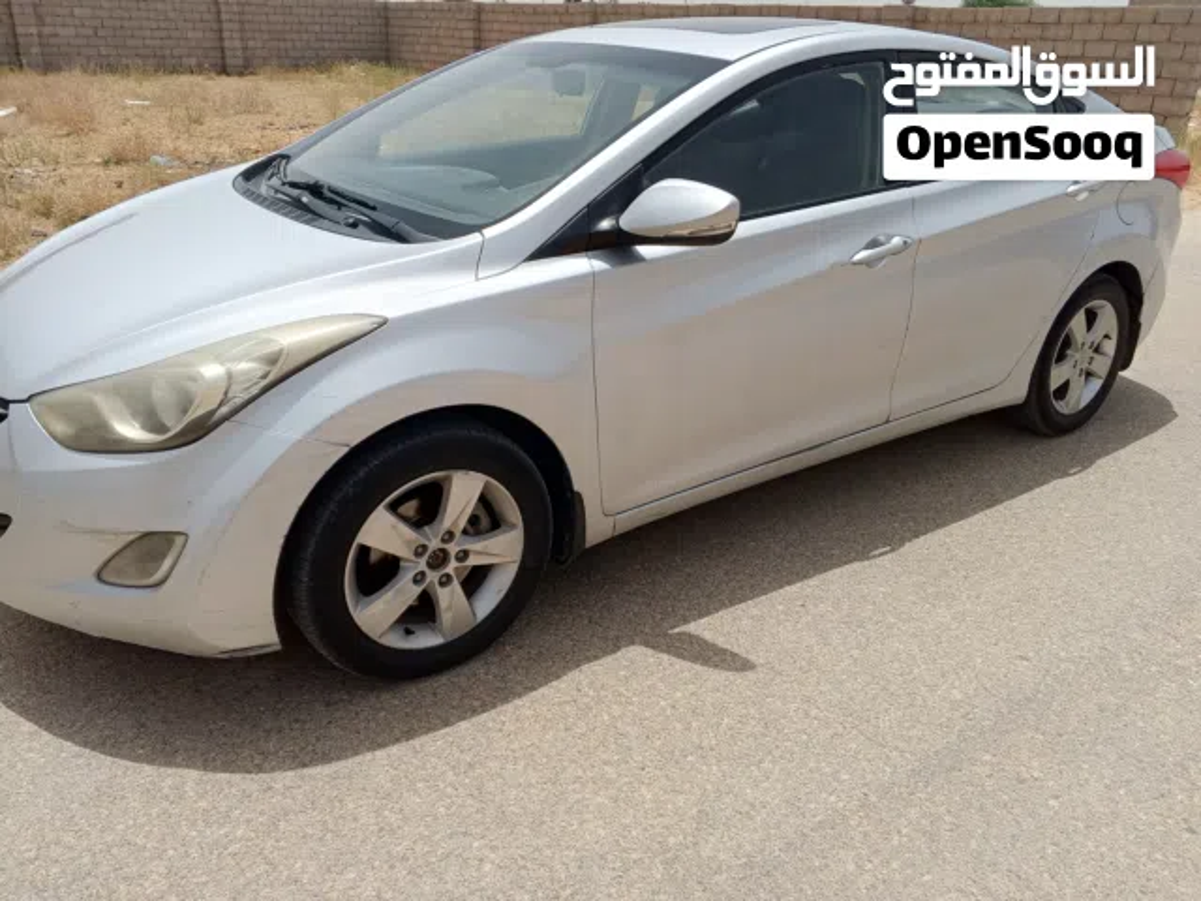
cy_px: 450
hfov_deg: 65.3
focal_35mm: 27
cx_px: 600
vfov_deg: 51.4
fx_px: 937
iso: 101
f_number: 1.6
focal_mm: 4.19
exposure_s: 1/1019
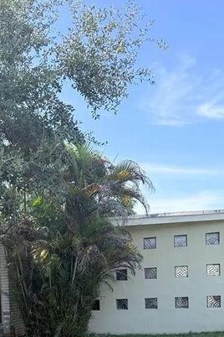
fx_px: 495
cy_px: 314
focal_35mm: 53
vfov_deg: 35.0
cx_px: 27
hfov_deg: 24.8
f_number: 1.78
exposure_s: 1/1156
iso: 100
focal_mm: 6.76
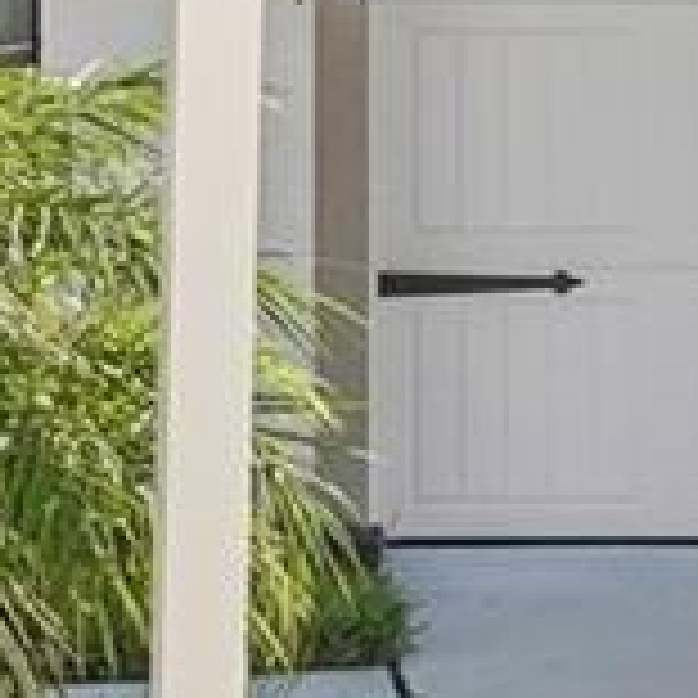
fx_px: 6205
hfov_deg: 6.4
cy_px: 315
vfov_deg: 6.4
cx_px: 257
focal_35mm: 272
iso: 400
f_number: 8
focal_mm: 31
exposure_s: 1/800
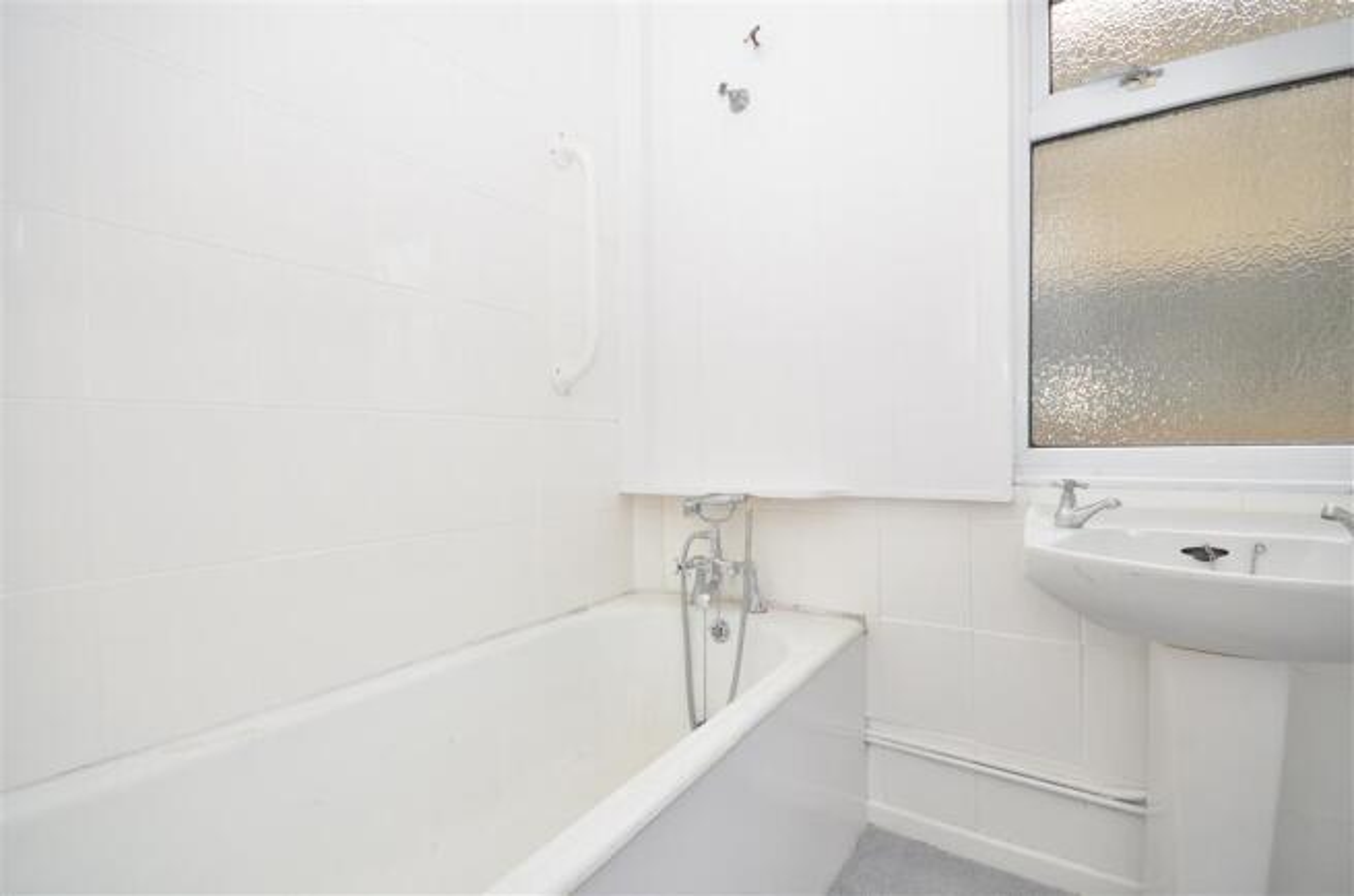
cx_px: 677
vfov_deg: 77.0
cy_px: 448
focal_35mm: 15
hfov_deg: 100.5
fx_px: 563
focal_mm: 10
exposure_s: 1/200
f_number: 8
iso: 640
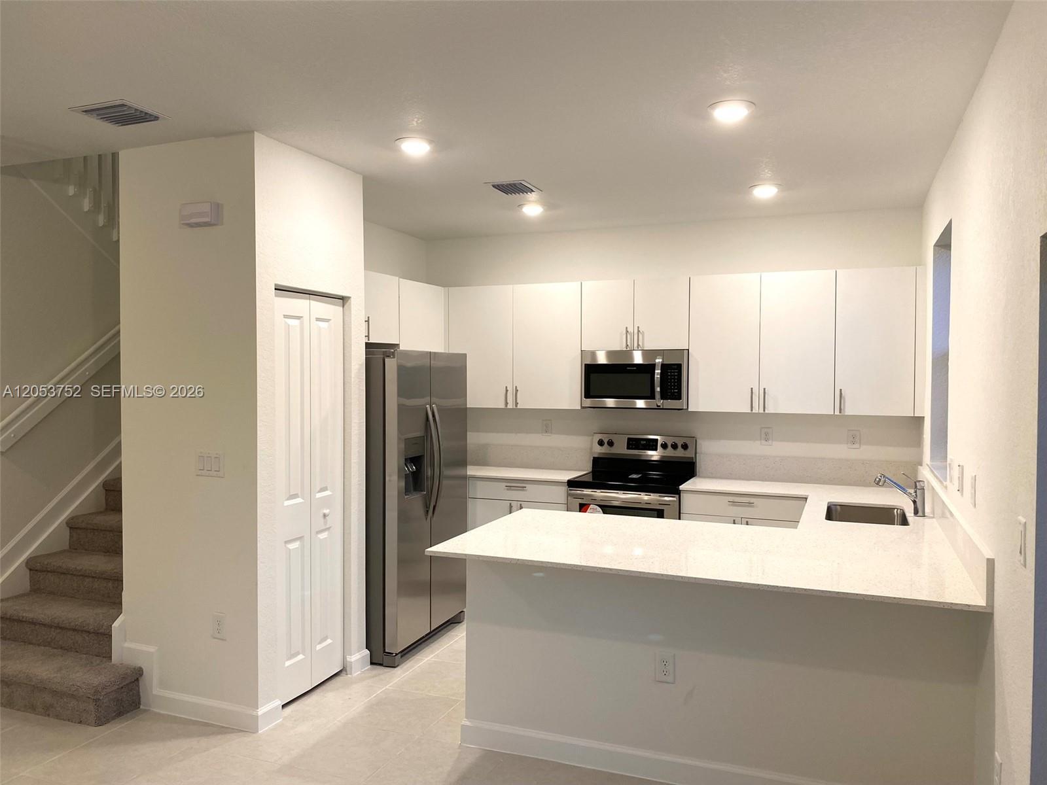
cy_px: 392
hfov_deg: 67.3
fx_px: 786
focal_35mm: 26
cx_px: 524
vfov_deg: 53.1
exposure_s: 1/60
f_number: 1.8
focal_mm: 4.25
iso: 80
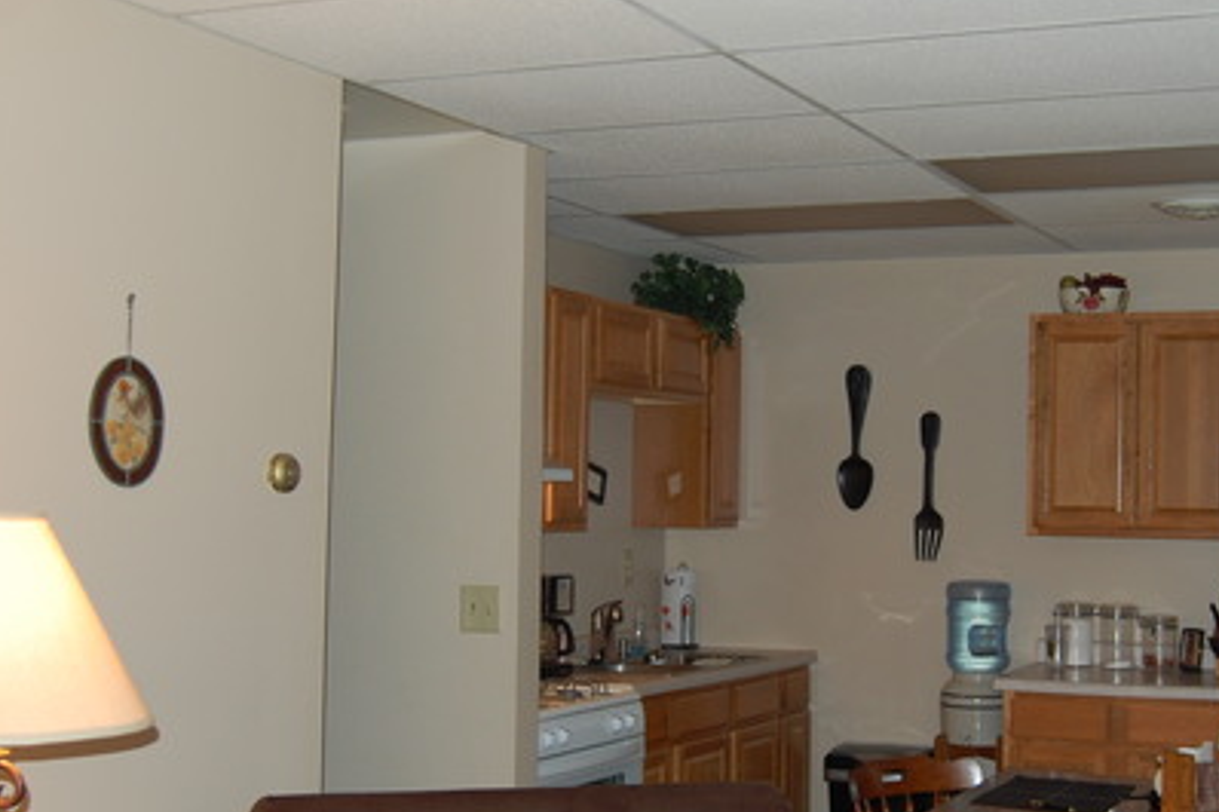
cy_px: 460
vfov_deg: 25.5
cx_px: 769
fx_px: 1794
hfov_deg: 37.3
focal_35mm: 53
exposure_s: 1/60
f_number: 3.8
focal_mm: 22
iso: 400
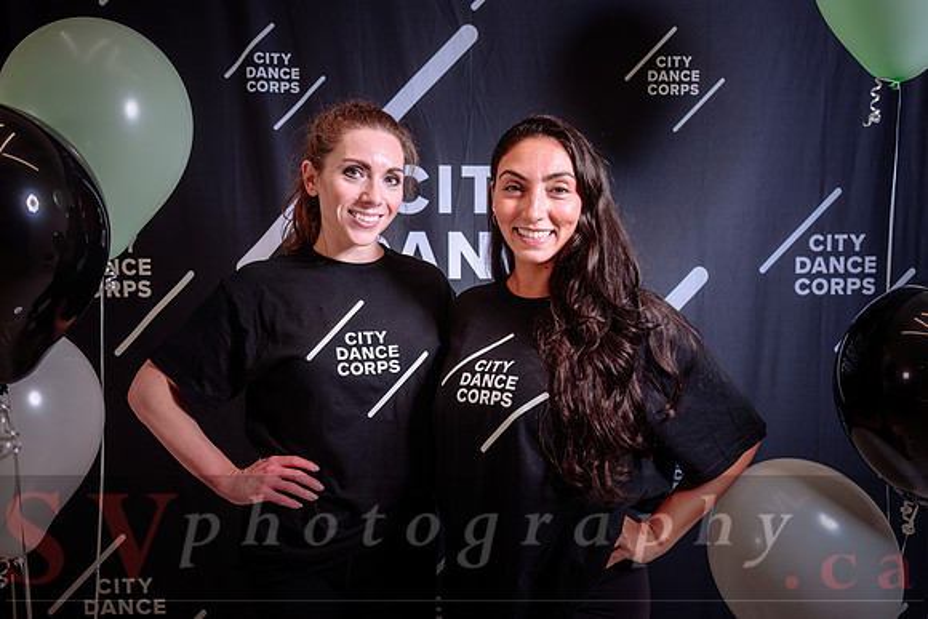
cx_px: 464
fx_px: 723
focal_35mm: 28
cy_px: 284
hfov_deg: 65.3
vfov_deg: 46.3
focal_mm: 25.5
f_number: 3.2
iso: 200
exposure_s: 1/200
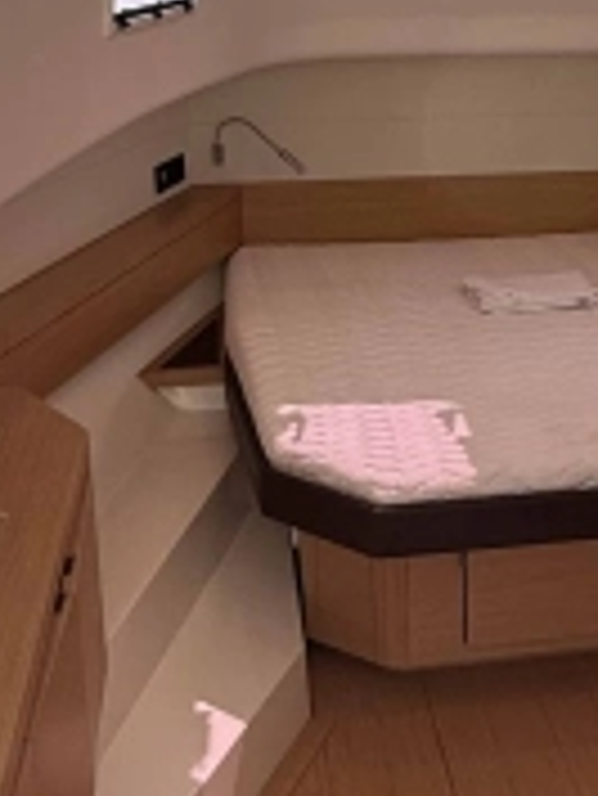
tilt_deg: -14.9
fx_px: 1334
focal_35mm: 58
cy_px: 292
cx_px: 490
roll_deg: -0.5
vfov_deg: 33.0
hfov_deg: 24.8
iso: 64
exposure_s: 1/132
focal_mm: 2.22
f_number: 2.2
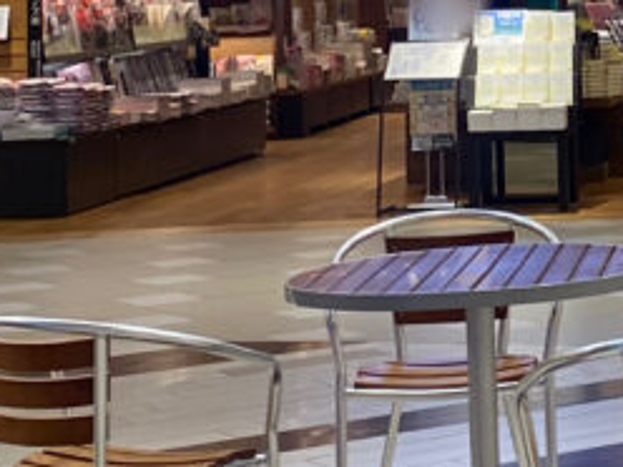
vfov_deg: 10.7
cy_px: -221
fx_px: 2412
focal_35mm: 134
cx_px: 749
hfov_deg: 14.3
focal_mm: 4.25
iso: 100
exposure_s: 1/100
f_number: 1.8
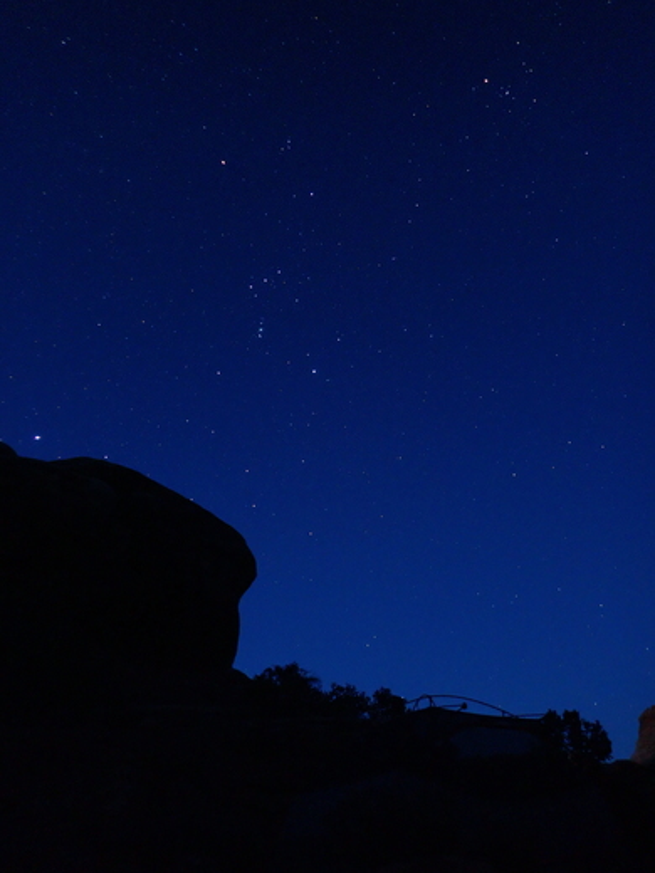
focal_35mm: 25
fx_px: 631
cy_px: 436
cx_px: 328
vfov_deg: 69.4
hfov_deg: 54.9
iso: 400
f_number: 2
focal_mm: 4.5
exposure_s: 10
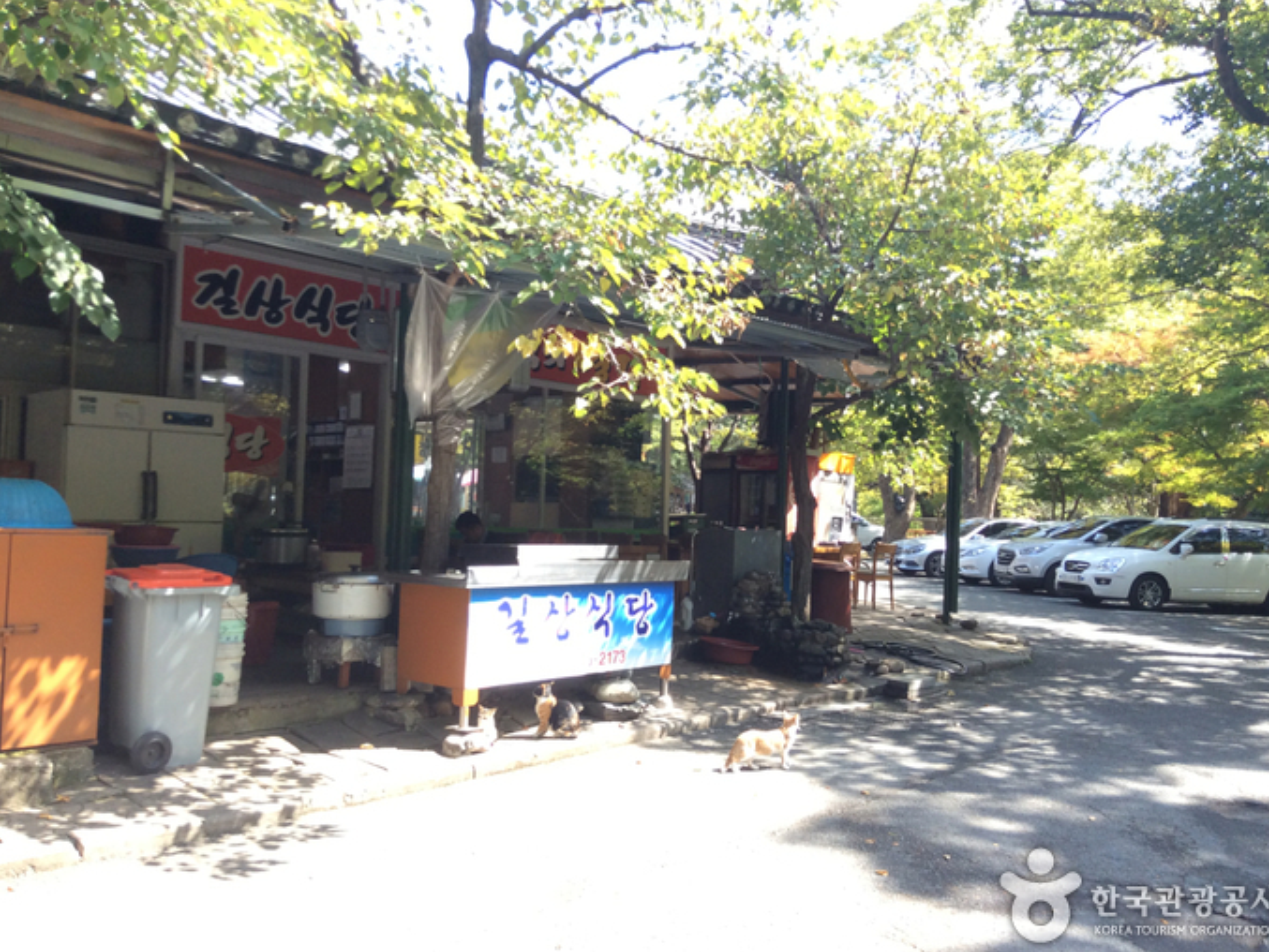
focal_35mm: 34
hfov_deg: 53.9
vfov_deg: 41.8
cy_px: 480
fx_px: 1247
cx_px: 653
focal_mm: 3.3
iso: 32
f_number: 2.4
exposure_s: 1/163
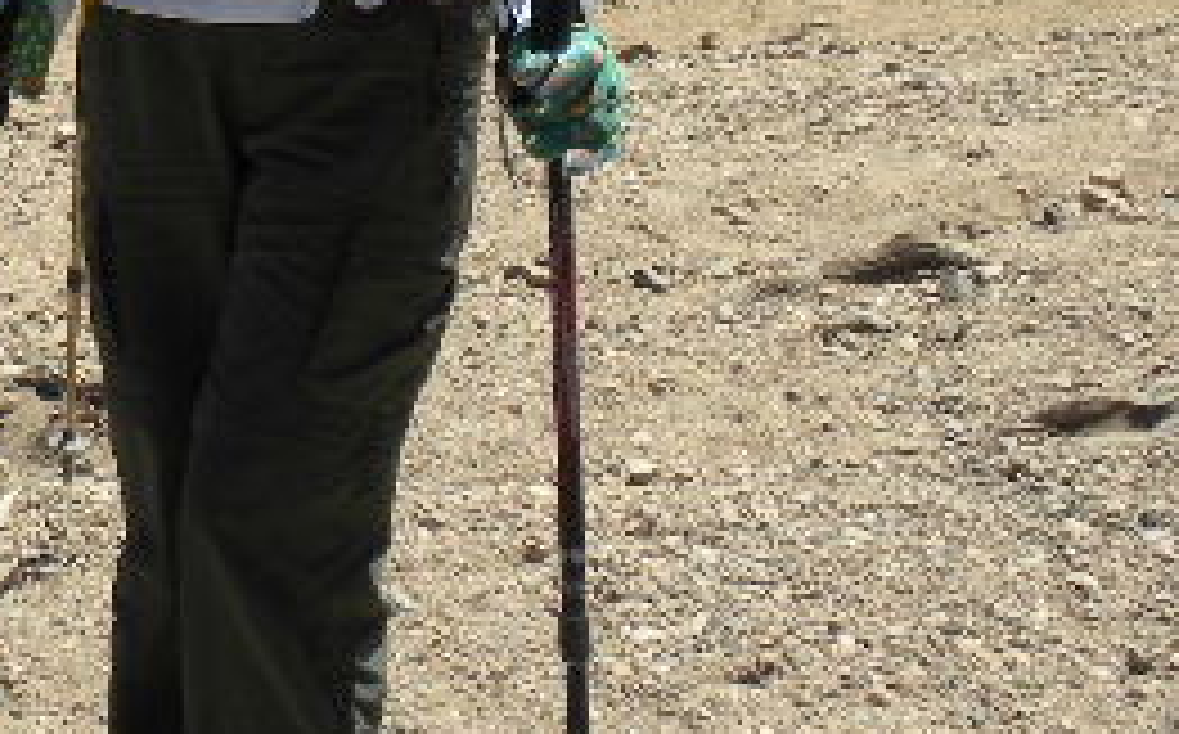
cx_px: -65
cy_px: -214
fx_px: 3690
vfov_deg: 11.1
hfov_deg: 17.6
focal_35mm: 115
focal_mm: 6.6
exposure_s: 1/106
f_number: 10
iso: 64
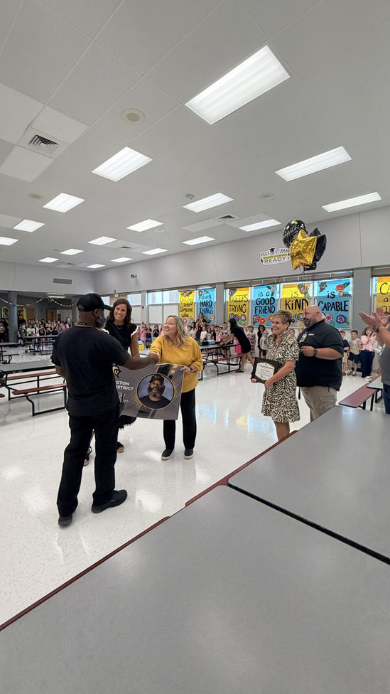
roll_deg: -3.0
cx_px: 180
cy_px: 331
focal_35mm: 16
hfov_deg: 67.0
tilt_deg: -3.3
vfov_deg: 99.3
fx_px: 294
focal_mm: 2.22
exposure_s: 1/120
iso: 100
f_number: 2.2
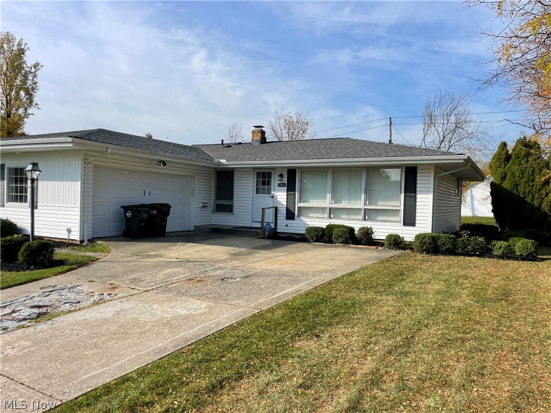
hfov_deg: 67.3
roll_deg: -1.0
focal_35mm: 26
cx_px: 276
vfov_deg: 53.1
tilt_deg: -2.0
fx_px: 414
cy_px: 206
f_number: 1.6
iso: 32
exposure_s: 1/3610
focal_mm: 4.2
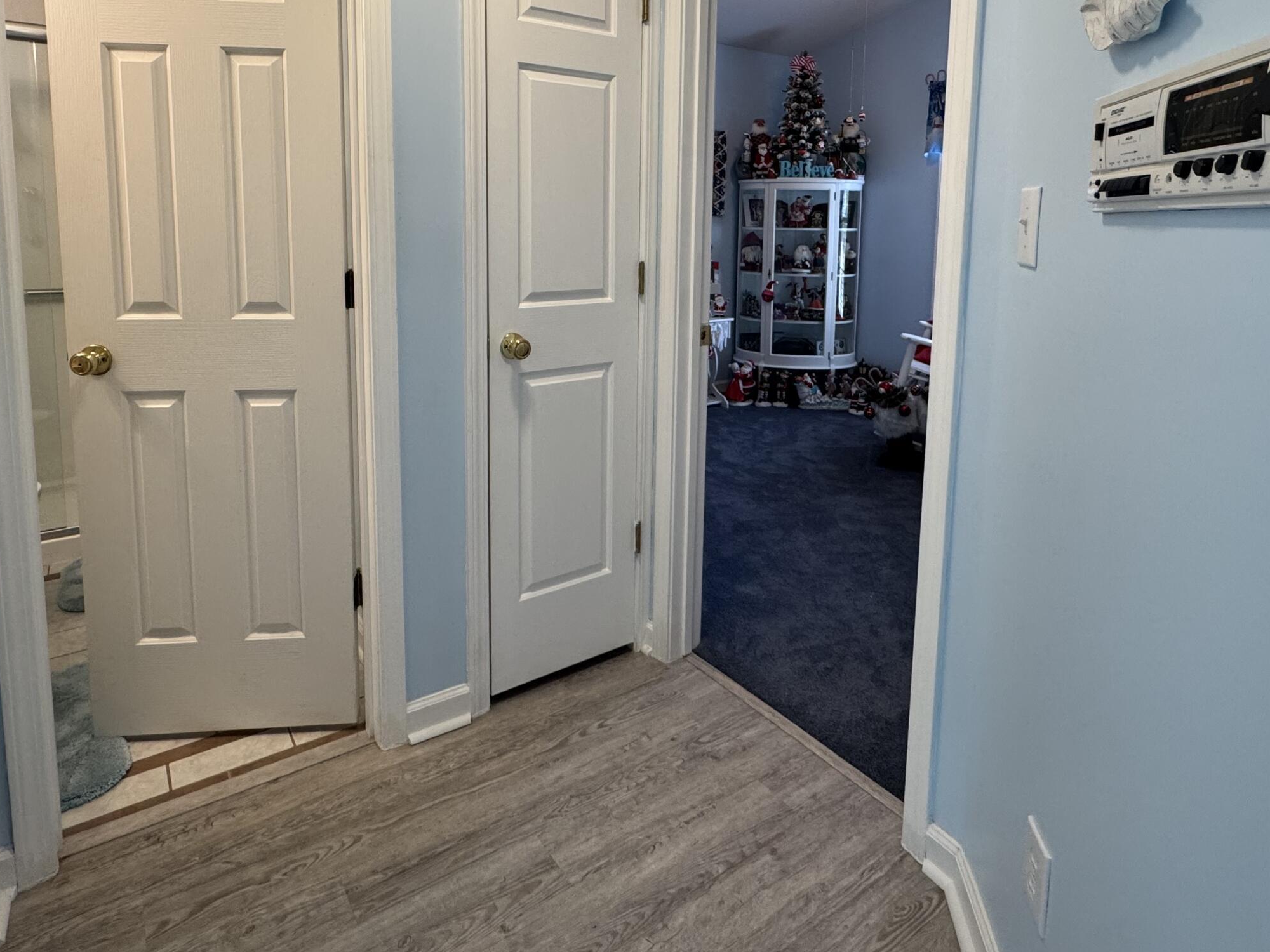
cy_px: 296
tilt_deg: -6.7
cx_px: 629
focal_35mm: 21
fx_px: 770
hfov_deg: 79.0
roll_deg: -0.9
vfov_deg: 61.5
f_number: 2.2
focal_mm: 2.22
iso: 200
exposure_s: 1/120
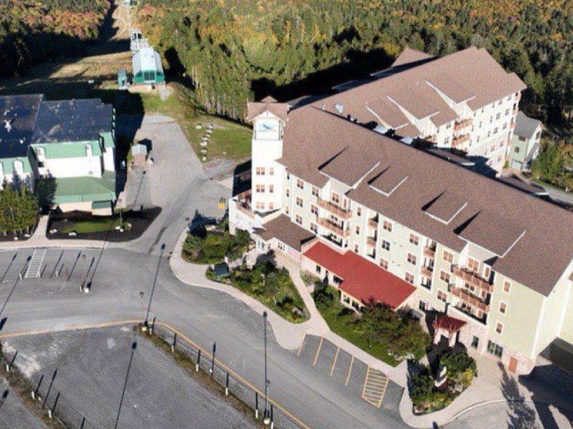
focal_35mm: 42
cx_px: 252
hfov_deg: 44.7
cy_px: 151
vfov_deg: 34.1
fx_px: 695
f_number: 2.8
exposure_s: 1/2000
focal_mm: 12.29
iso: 140
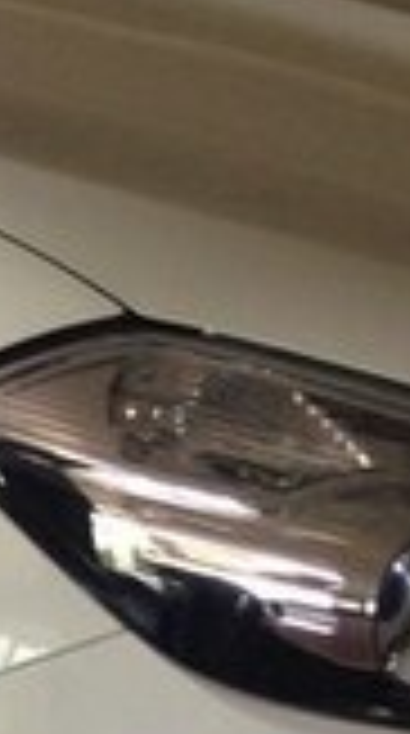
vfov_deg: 14.7
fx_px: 2838
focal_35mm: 146
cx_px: -843
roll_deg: +0.7
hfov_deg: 7.3
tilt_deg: -17.2
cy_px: 259
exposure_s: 1/20
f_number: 2.4
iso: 64
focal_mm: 4.12
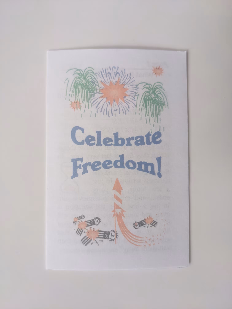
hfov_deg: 51.4
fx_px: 241
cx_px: 116
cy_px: 154
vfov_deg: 65.3
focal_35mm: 27
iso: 188
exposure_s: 1/60
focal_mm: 4.38
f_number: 1.73
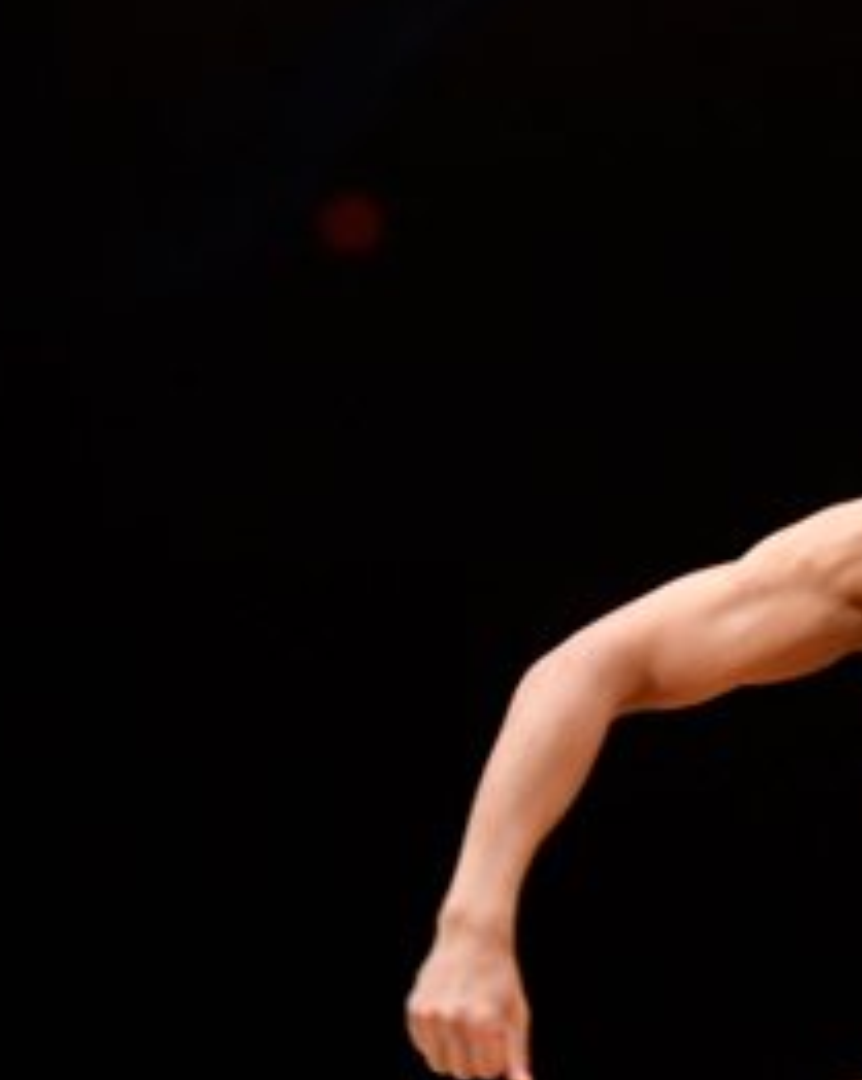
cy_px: 833
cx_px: 1206
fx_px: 25301
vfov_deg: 2.4
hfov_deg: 2.0
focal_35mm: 792
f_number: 5.6
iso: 3200
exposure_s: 1/400
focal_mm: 190
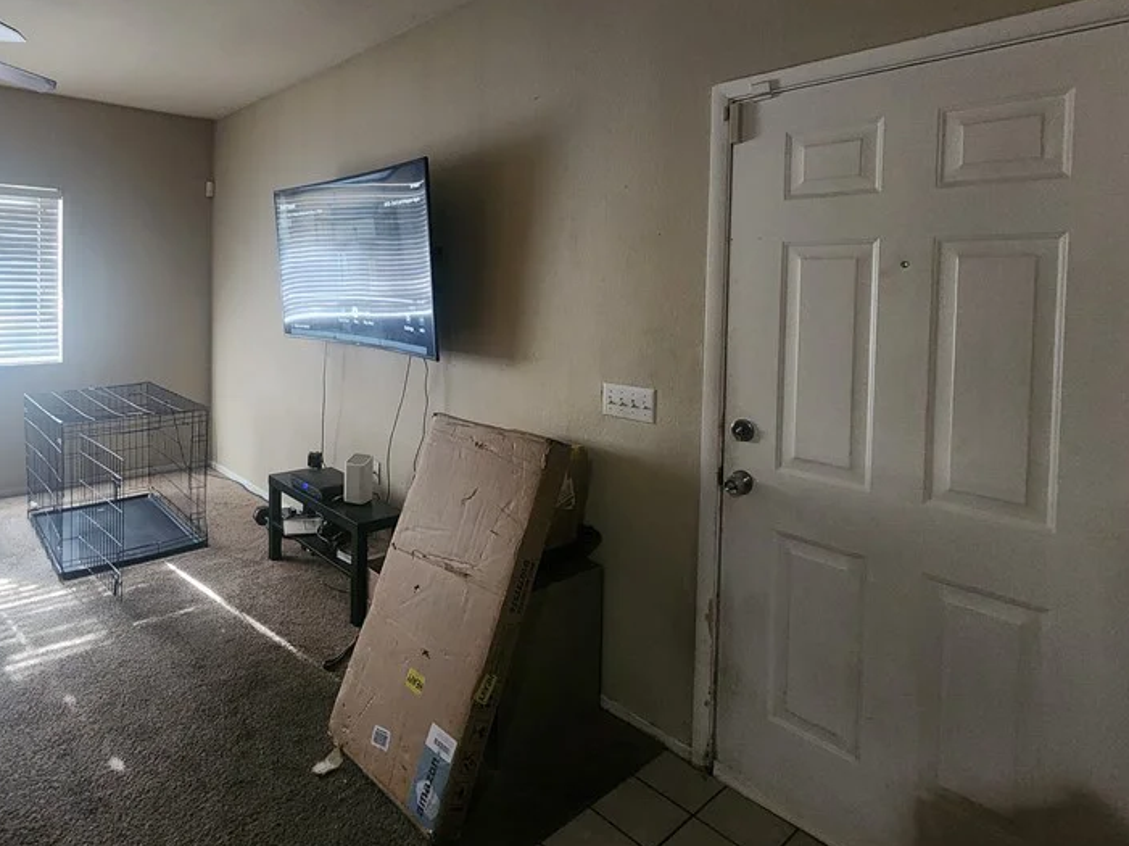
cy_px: 300
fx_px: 619
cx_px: 449
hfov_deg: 83.6
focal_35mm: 19
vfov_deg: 67.2
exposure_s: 1/30
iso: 500
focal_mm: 2.2
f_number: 2.2
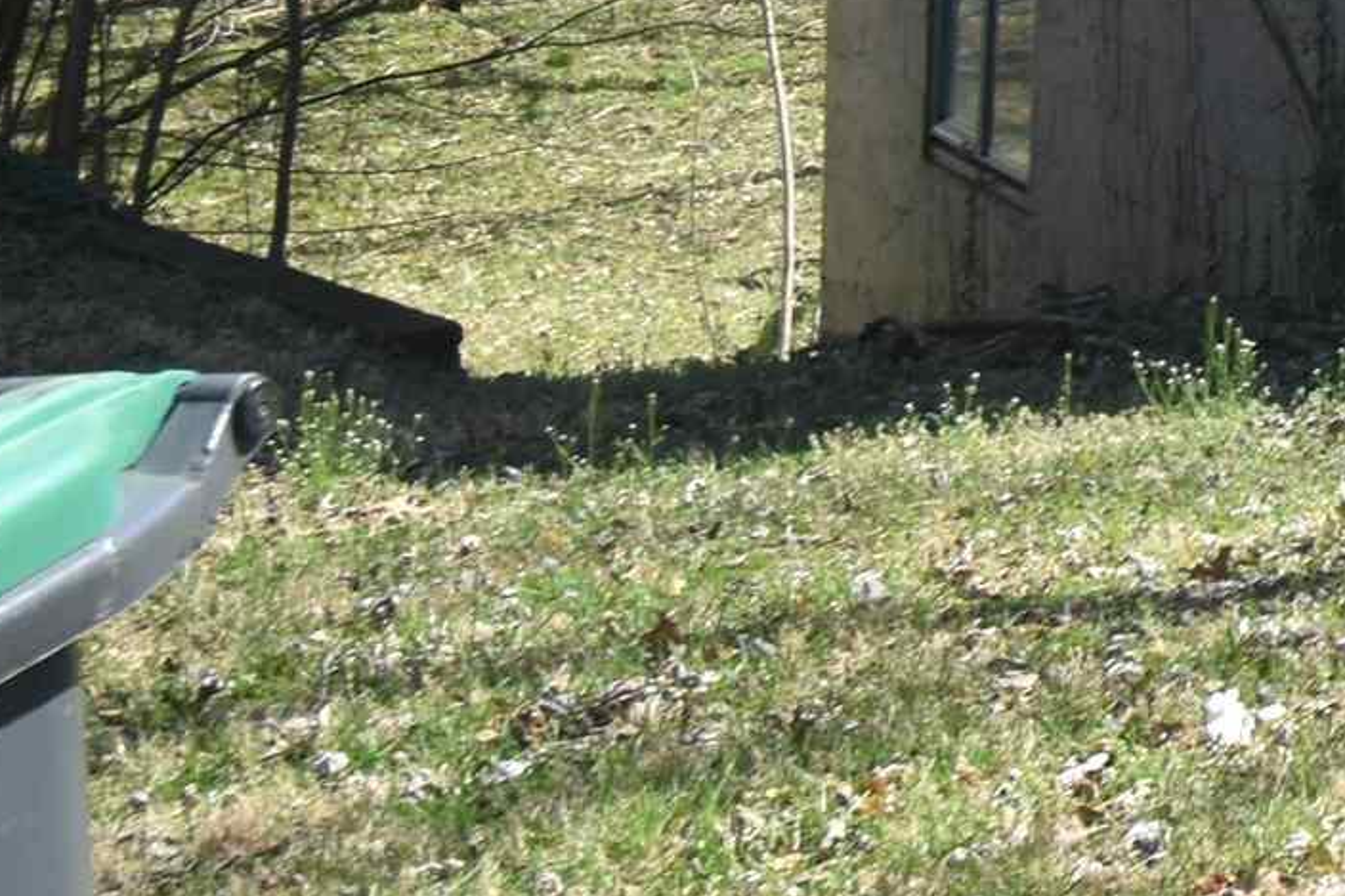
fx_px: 4893
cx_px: 2906
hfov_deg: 13.0
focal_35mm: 131
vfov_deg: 9.7
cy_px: -930
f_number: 7.1
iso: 200
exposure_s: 1/250
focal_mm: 20
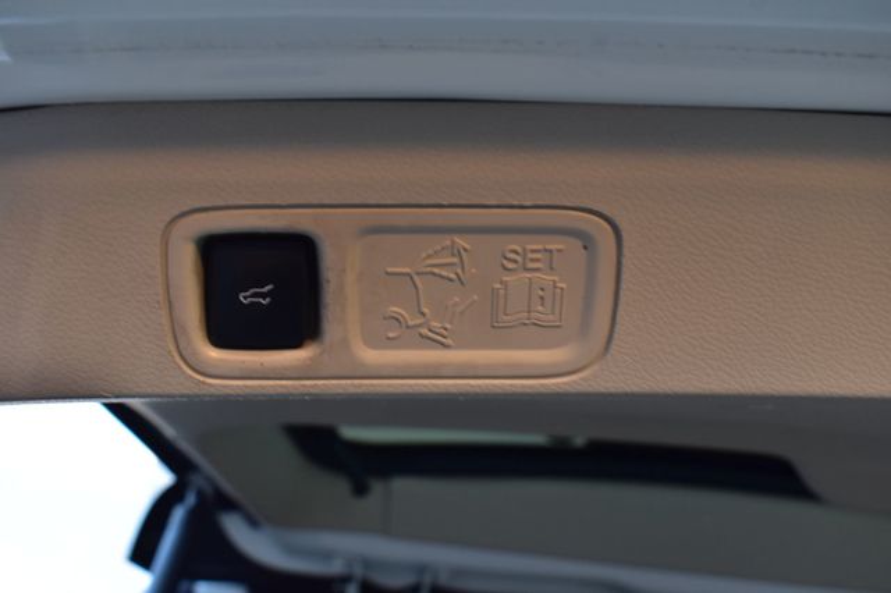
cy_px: 296
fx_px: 1076
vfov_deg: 30.8
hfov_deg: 45.0
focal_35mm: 44
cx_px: 446
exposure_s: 1/30
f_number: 7.1
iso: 400
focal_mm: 29
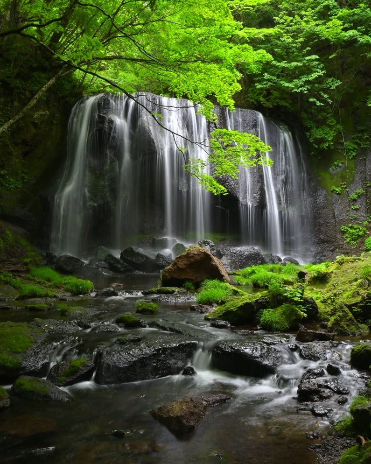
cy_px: 215
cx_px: 186
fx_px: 478
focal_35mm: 35
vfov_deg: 51.7
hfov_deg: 42.4
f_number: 11
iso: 100
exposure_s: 1/1.3
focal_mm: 20.5
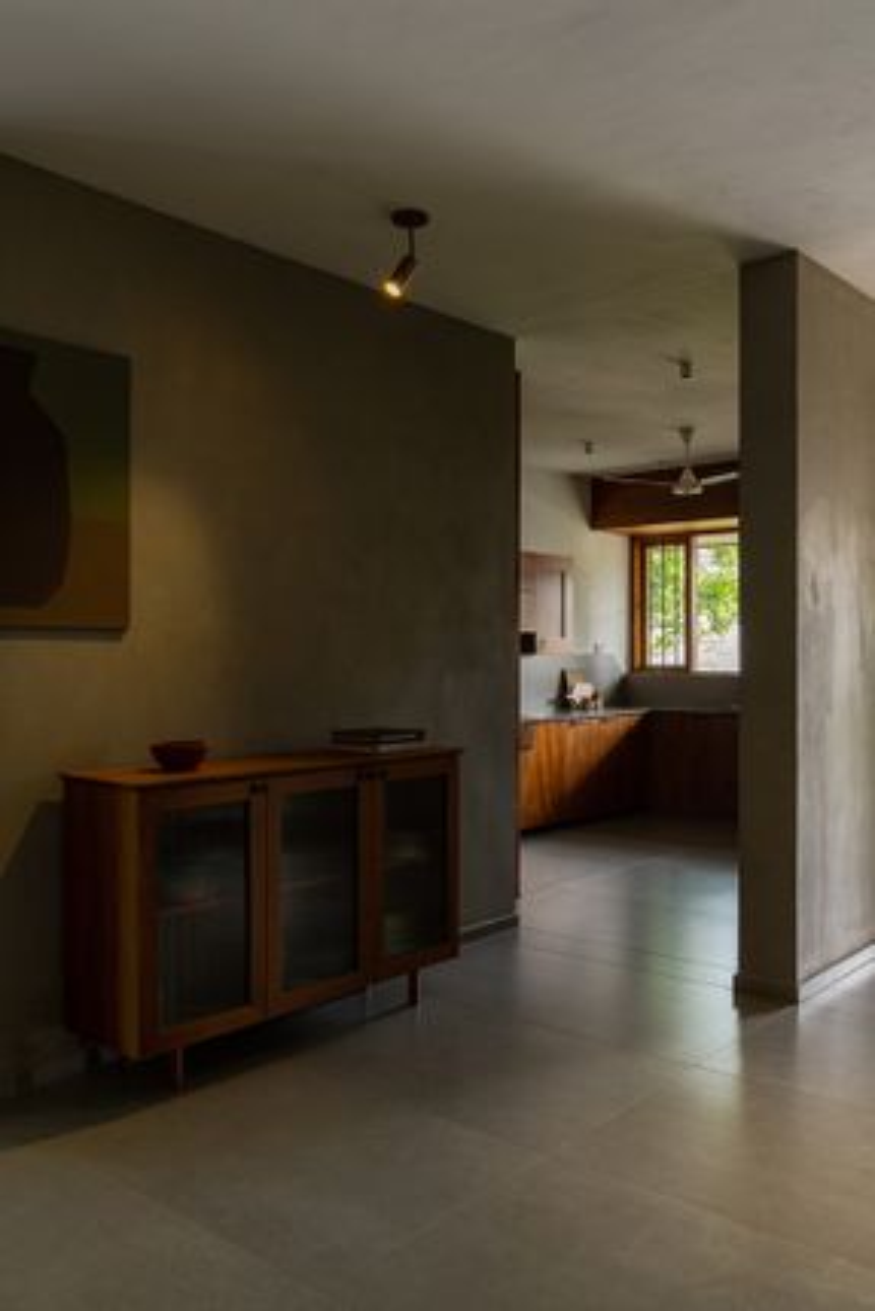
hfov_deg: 43.6
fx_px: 1093
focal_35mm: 30
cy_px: 656
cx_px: 438
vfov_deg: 61.9
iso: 200
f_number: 8
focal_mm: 30
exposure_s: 1/8
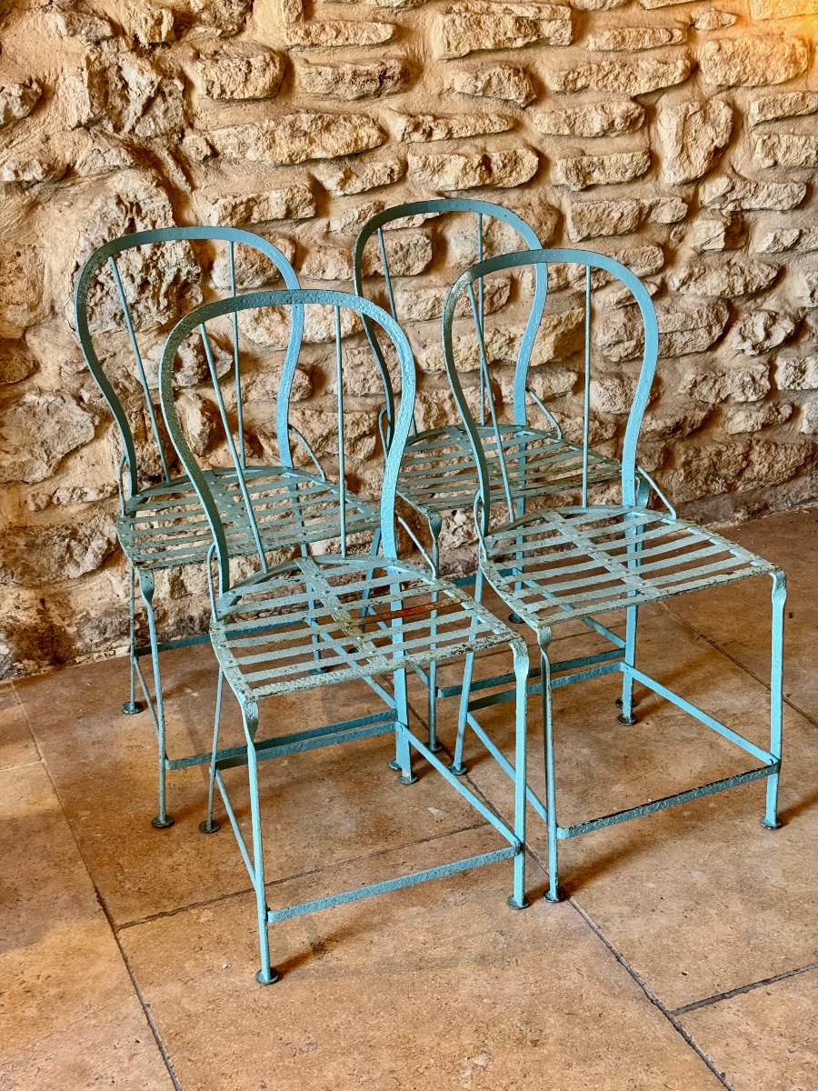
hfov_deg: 30.3
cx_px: 409
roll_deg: +0.1
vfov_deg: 39.7
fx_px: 1512
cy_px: 546
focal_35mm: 48
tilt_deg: -25.1
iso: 125
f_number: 1.78
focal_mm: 6.76
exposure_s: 1/50
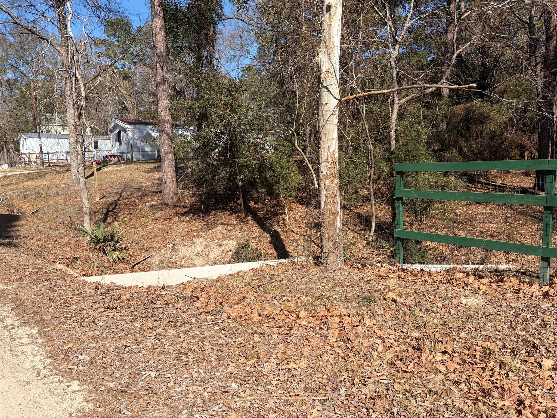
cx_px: 278
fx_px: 418
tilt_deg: -5.9
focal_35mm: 26
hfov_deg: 67.3
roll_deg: +1.5
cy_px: 209
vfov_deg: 53.1
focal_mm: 5.96
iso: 50
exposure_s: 1/2865
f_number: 1.6
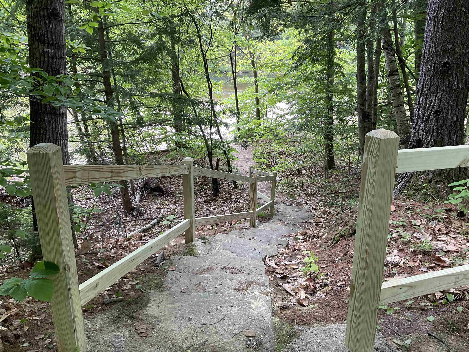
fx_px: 393
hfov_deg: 61.7
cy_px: 176
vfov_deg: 48.2
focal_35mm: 29
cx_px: 234
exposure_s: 1/120
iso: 50
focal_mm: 3
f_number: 1.8
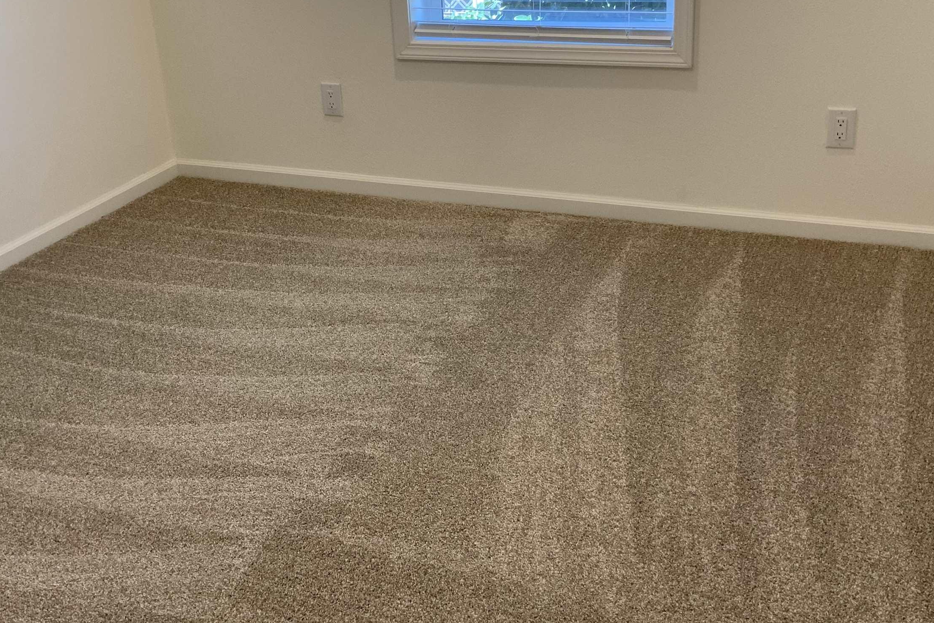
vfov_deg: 31.8
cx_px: 412
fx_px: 1090
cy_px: 233
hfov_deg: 46.3
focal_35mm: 42
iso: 50
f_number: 1.8
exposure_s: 1/60
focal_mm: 3
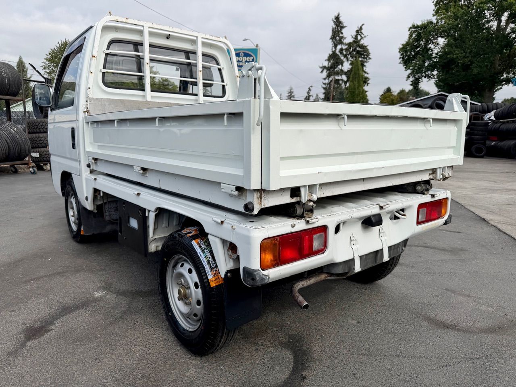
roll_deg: -0.9
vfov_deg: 56.8
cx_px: 258
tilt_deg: -9.4
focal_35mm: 24
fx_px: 358
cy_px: 194
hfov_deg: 71.6
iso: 80
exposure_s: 1/4673
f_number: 1.78
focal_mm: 6.76
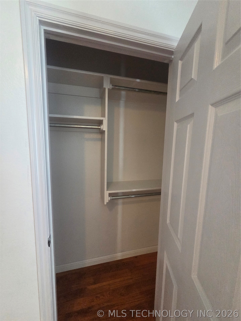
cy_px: 160
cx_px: 120
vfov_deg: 106.2
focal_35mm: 13
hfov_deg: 89.9
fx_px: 121
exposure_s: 1/60
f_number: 2.2
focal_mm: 2.2
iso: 640
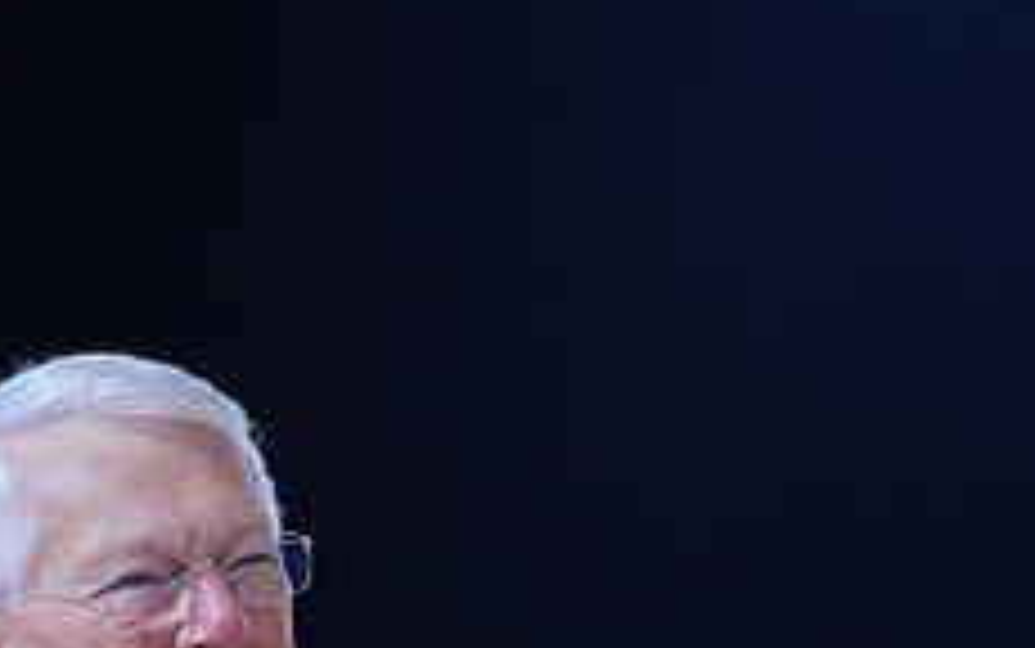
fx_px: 13179
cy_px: 1282
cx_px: 178
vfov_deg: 2.8
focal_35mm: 467
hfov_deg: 4.5
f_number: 4
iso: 500
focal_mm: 182
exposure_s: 1/400
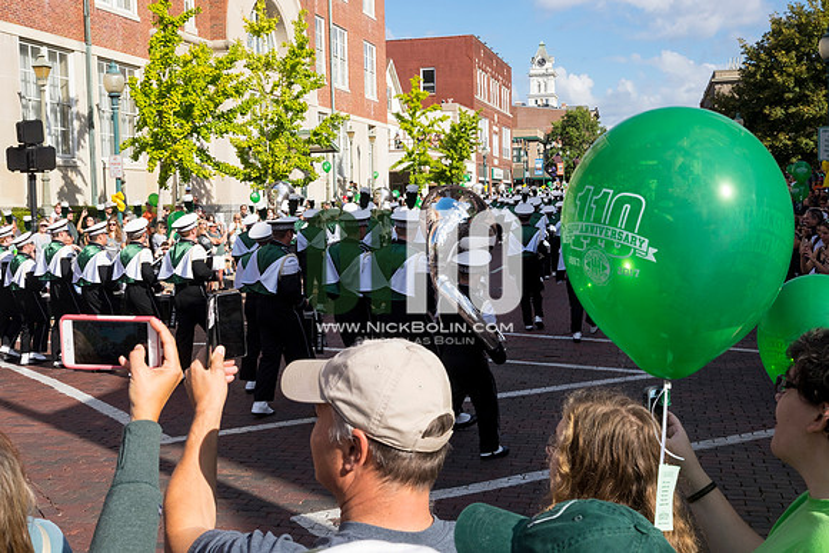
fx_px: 944
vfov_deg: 32.6
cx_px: 414
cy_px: 276
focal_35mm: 41
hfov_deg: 47.4
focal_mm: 27
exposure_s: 1/320
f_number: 11
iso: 400
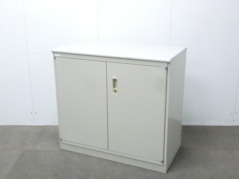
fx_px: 311
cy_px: 90
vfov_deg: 32.2
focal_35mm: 45
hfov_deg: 42.1
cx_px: 120
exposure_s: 1/30
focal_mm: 8.2
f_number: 4.3
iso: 800
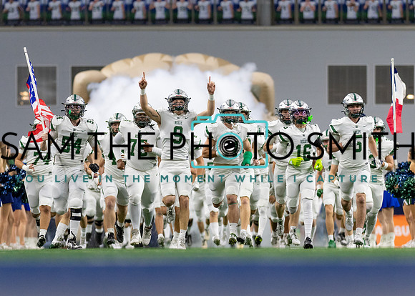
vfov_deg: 4.2
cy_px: 169
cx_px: 231
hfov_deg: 5.9
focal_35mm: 343
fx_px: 4040
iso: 640
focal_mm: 135
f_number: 1.8
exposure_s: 1/1000
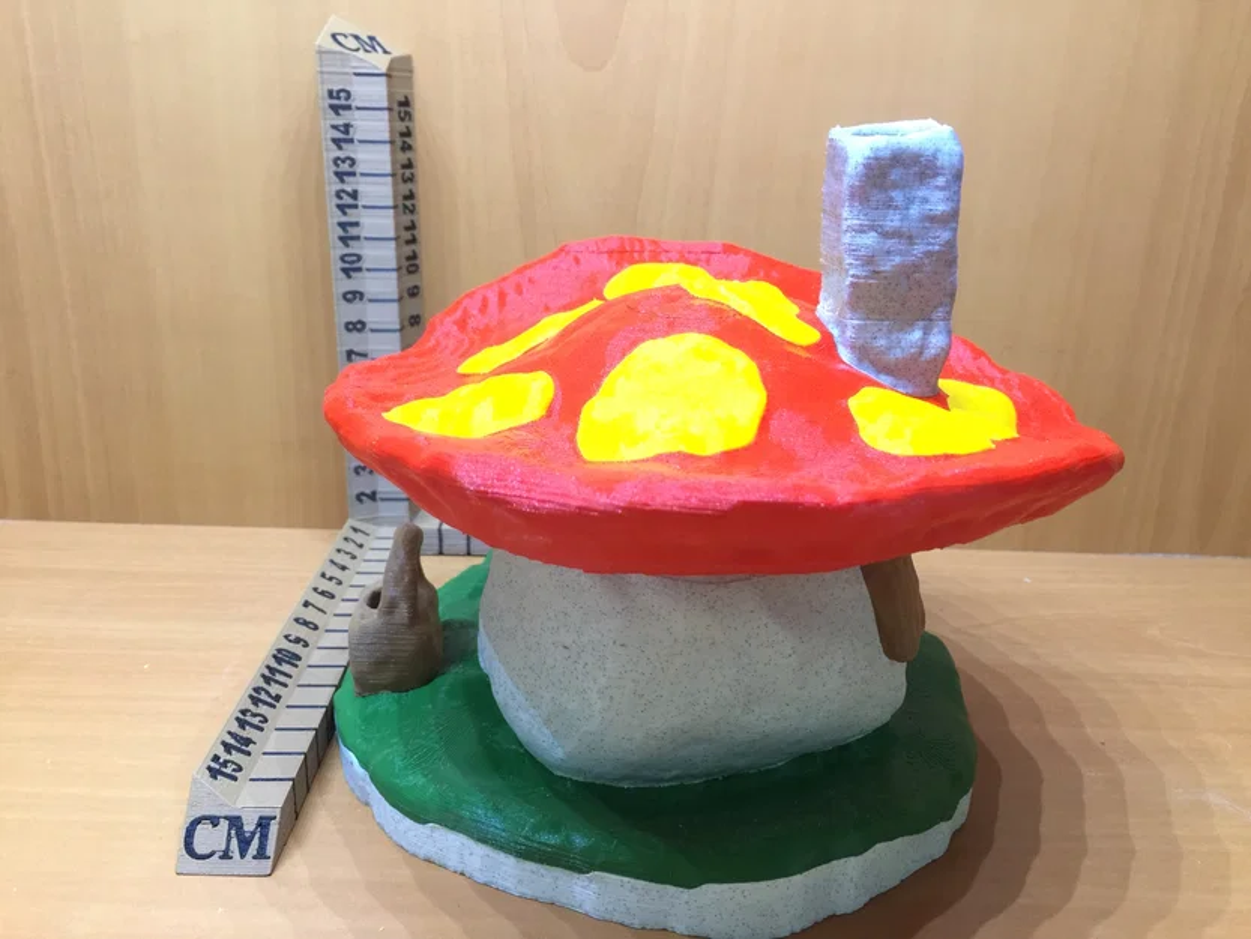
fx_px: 1048
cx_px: 626
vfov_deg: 48.2
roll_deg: -3.4
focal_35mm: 29
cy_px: 470
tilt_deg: -19.3
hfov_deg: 61.7
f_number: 2.2
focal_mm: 4.15
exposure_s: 1/8
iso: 100
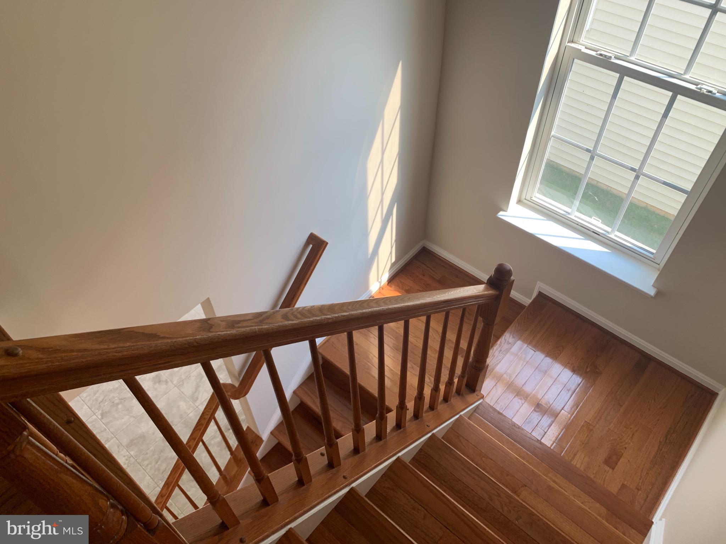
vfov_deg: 53.1
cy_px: 272
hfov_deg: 67.3
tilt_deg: -48.8
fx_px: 545
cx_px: 363
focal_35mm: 26
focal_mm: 4.25
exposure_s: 1/122
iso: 50
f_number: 1.8
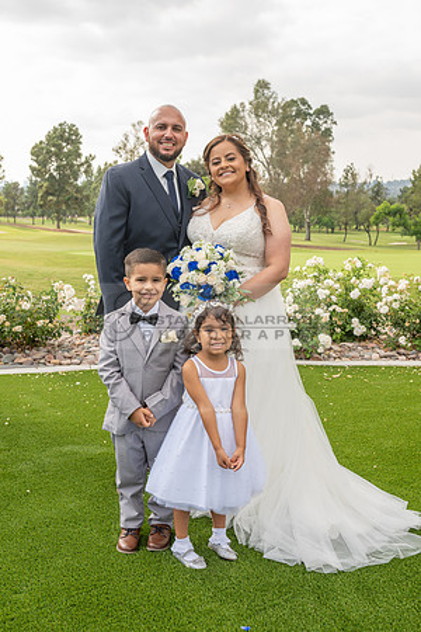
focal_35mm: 40
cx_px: 210
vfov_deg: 48.5
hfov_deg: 33.4
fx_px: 702
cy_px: 316
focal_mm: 40
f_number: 6.3
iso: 200
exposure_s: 1/200
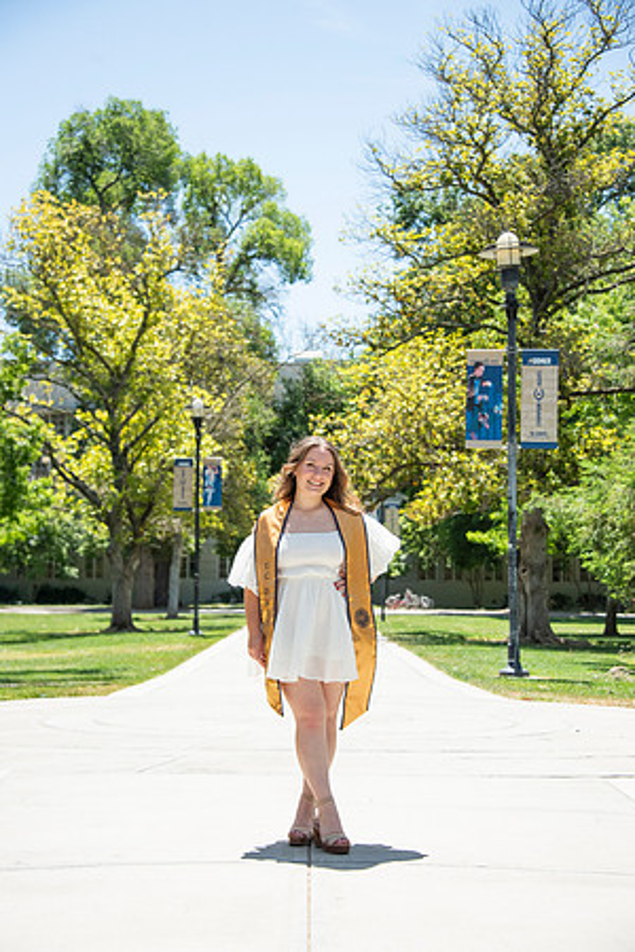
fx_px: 1720
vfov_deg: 31.0
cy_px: 476
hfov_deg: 20.9
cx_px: 318
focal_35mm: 65
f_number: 5.6
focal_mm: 65
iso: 500
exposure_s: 1/2000
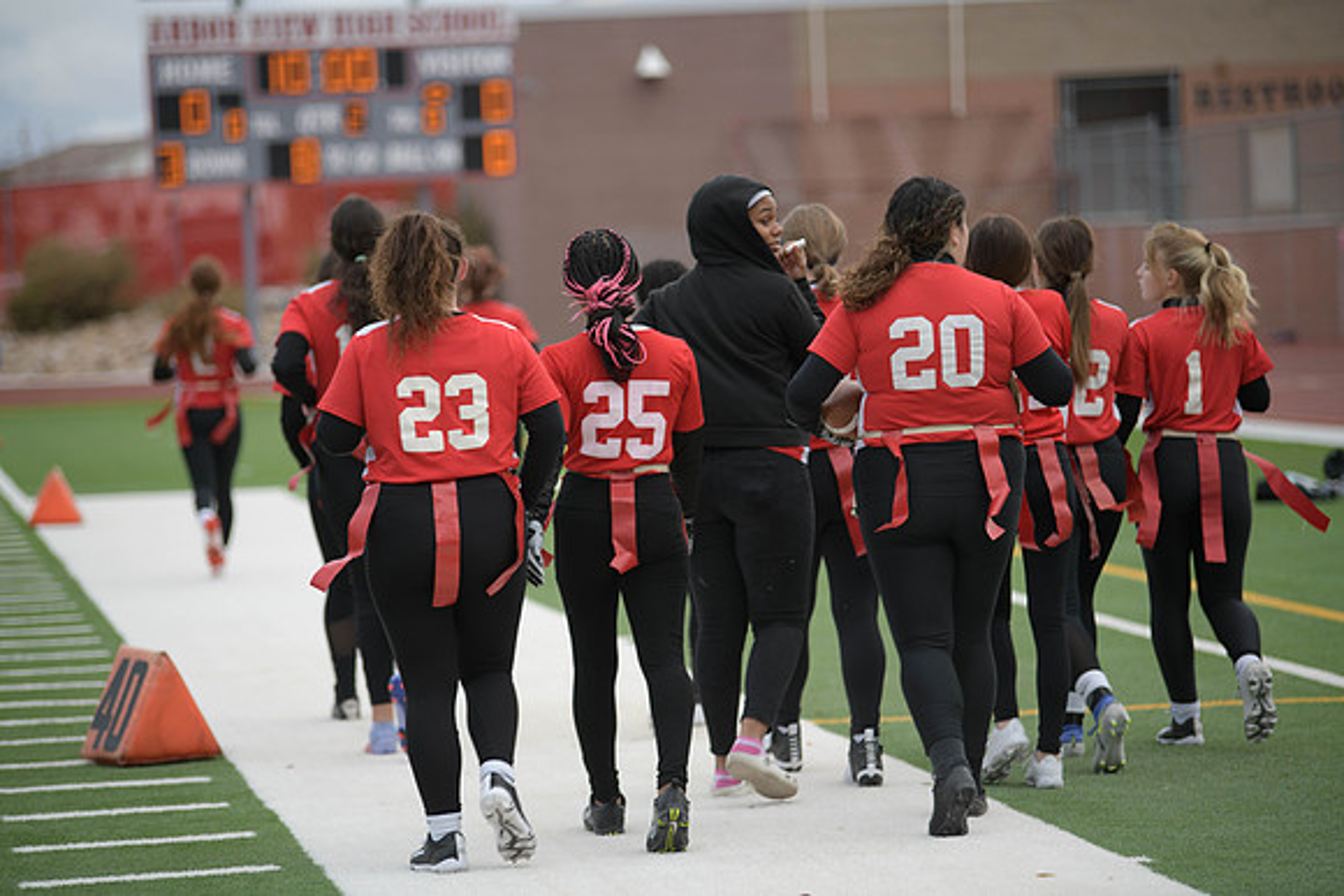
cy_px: 448
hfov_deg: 13.7
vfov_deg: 9.2
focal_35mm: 150
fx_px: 5601
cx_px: 672
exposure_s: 1/200
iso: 180
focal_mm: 150
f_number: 2.8
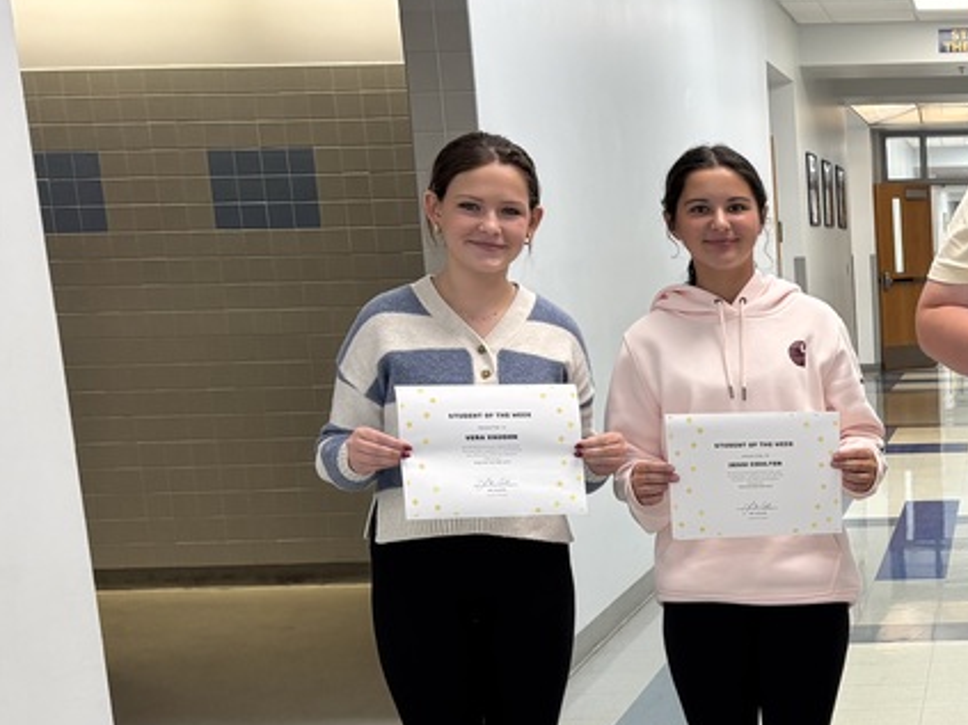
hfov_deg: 28.4
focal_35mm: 63
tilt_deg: -11.4
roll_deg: +0.8
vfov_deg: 22.9
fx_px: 1761
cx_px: 1016
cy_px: 590
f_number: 1.6
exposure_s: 1/120
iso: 100
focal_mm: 5.96
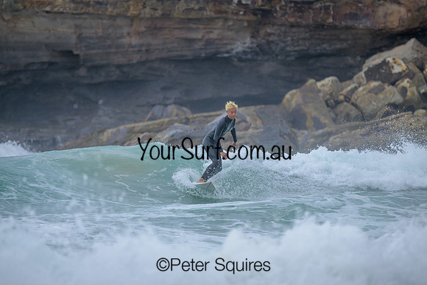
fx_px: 9491
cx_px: 214
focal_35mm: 800
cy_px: 142
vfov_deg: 1.7
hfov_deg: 2.6
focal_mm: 800
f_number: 6.3
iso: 500
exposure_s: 1/2000
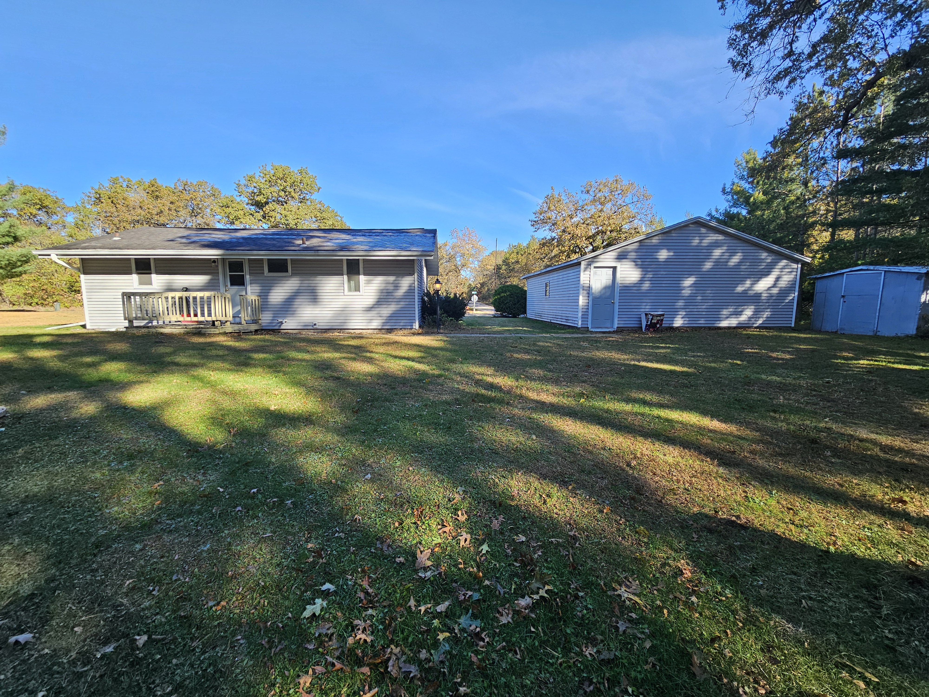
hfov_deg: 106.2
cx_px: 464
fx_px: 349
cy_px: 348
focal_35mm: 13
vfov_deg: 89.9
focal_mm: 2.2
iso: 50
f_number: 2.2
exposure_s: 1/447
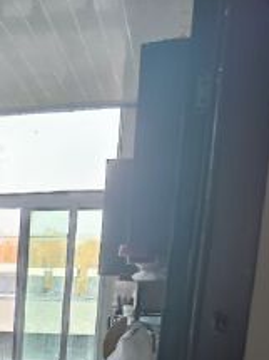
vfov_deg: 27.2
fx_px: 643
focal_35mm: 62
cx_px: -53
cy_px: 441
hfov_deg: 21.9
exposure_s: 1/60.2
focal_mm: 4.71
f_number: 1.79
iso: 214
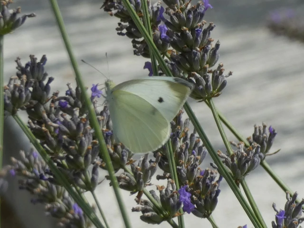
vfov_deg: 7.2
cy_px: 114
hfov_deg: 9.7
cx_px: 152
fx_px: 1800
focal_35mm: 205
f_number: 5.5
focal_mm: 36.8
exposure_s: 1/200
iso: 80
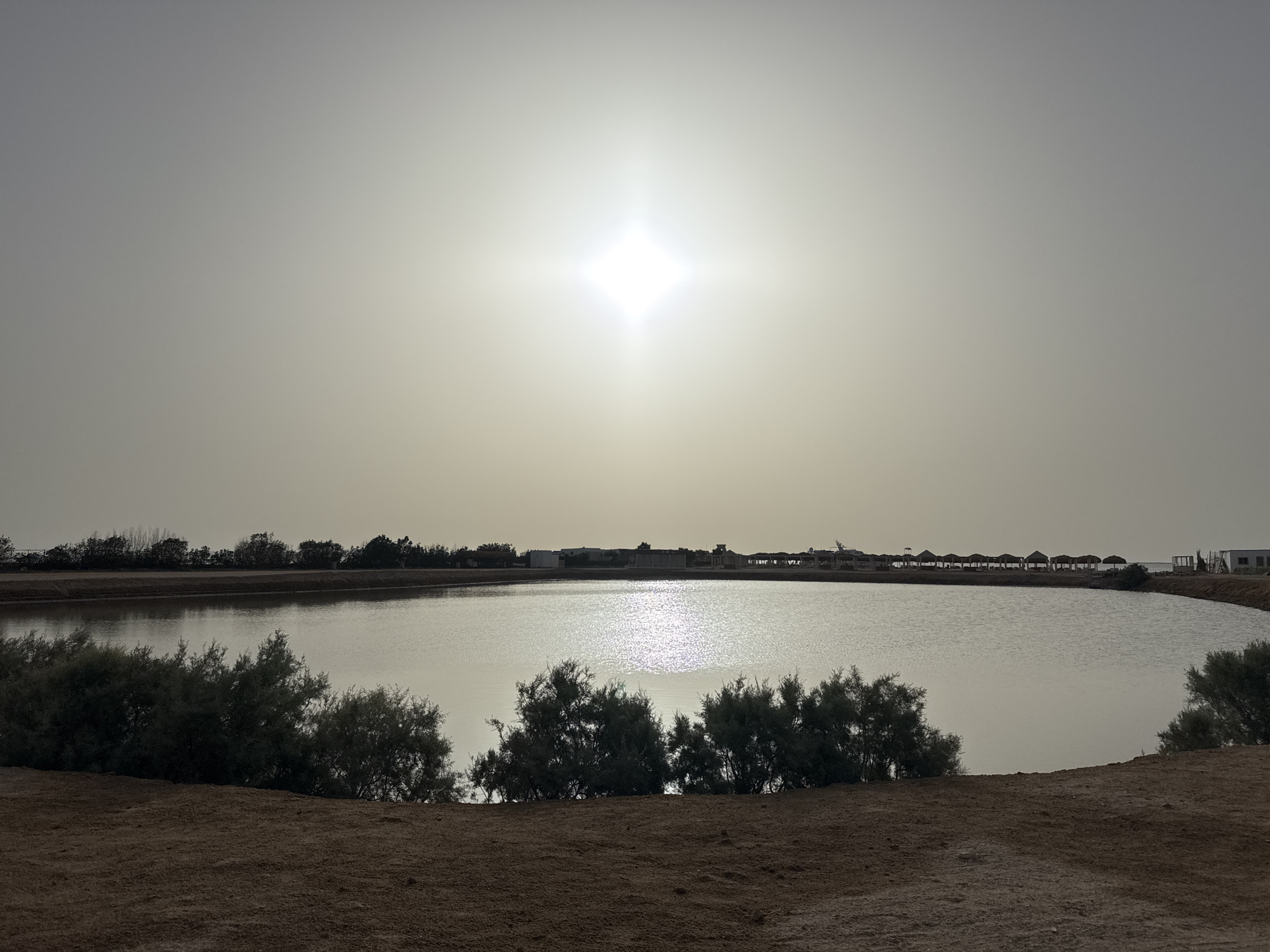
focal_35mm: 24
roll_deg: +0.0
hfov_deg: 71.6
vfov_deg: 56.8
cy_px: 476
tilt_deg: +5.3
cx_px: 635
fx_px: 881
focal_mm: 6.76
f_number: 1.78
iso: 64
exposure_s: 1/50000
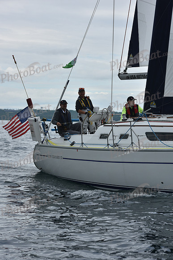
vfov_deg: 19.5
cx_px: 86
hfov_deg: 13.0
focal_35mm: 105
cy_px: 130
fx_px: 756
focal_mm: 105
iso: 250
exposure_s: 1/800
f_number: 9
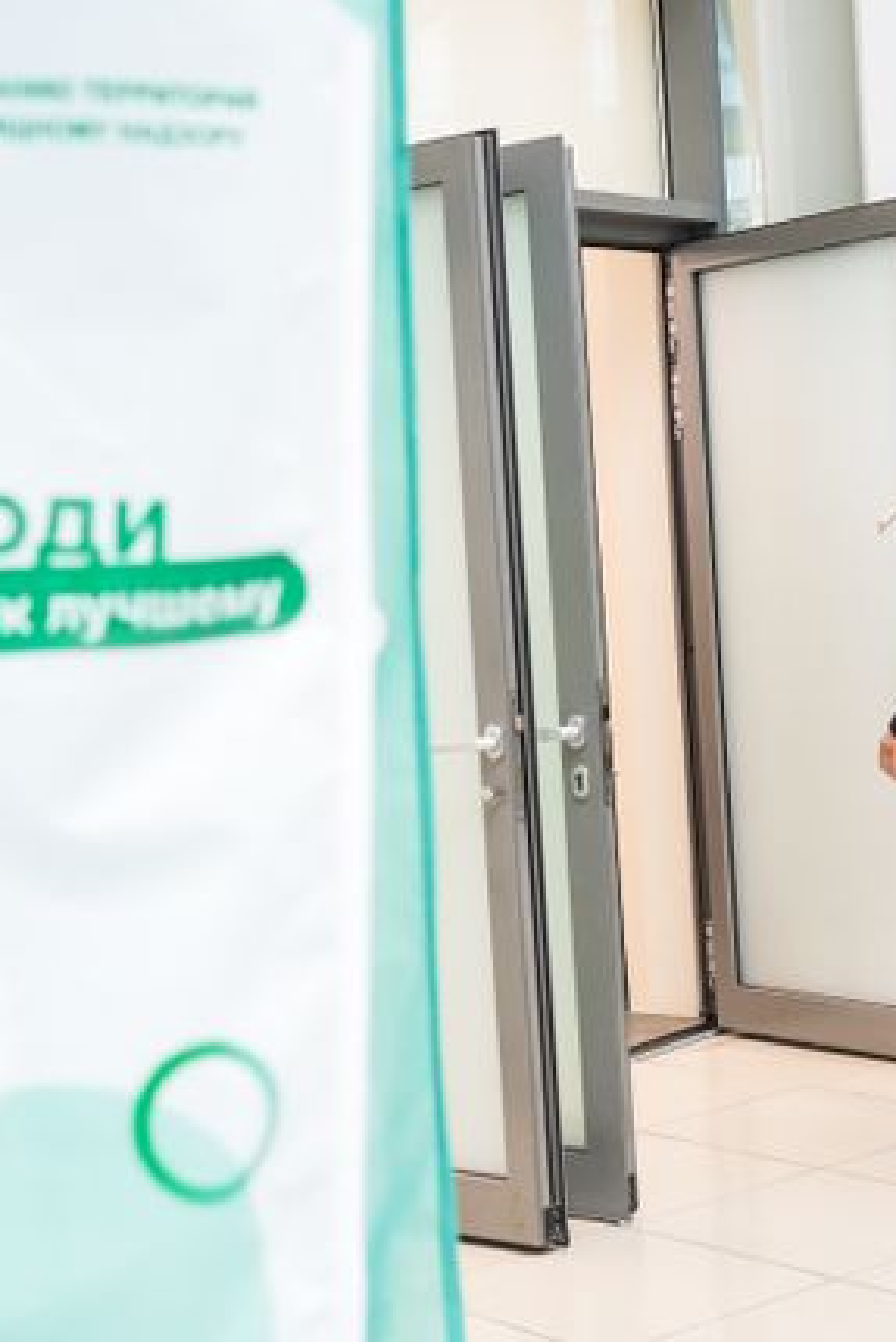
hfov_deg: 20.9
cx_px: 417
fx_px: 2425
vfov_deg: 30.9
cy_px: 696
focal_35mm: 65
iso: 3200
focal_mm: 40
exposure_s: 1/200
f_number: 5
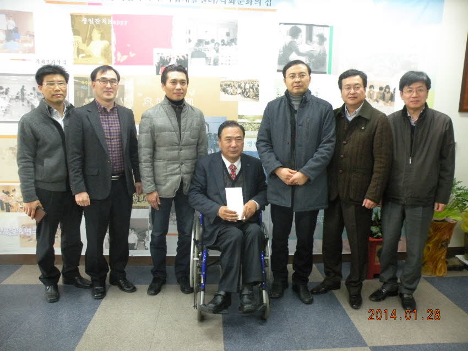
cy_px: 176
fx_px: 365
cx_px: 234
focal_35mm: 27
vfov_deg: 51.4
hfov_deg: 65.3
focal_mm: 4.7
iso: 400
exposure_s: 1/50.2
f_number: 2.8
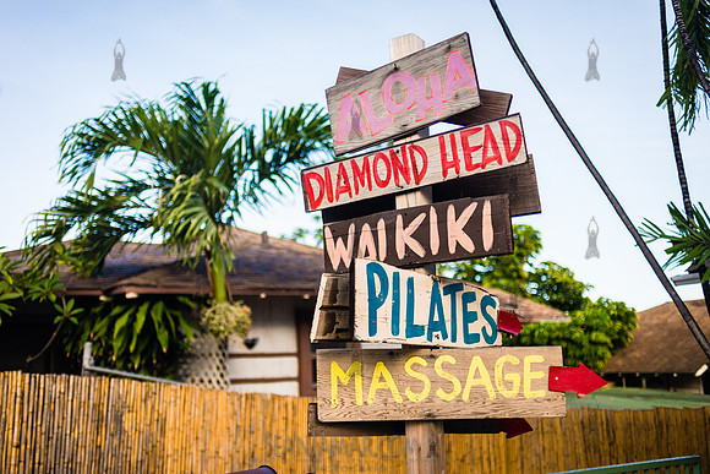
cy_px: 237
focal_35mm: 35
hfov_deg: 54.4
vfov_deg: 37.9
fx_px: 690
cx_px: 355
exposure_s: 1/3200
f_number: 2.2
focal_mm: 35
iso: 1000
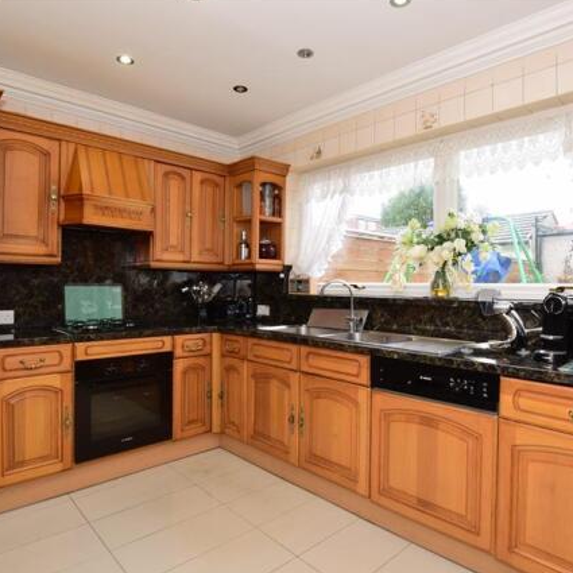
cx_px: 305
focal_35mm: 22
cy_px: 286
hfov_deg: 70.4
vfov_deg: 70.5
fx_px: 406
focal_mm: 11
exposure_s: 1/15
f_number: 11
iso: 400
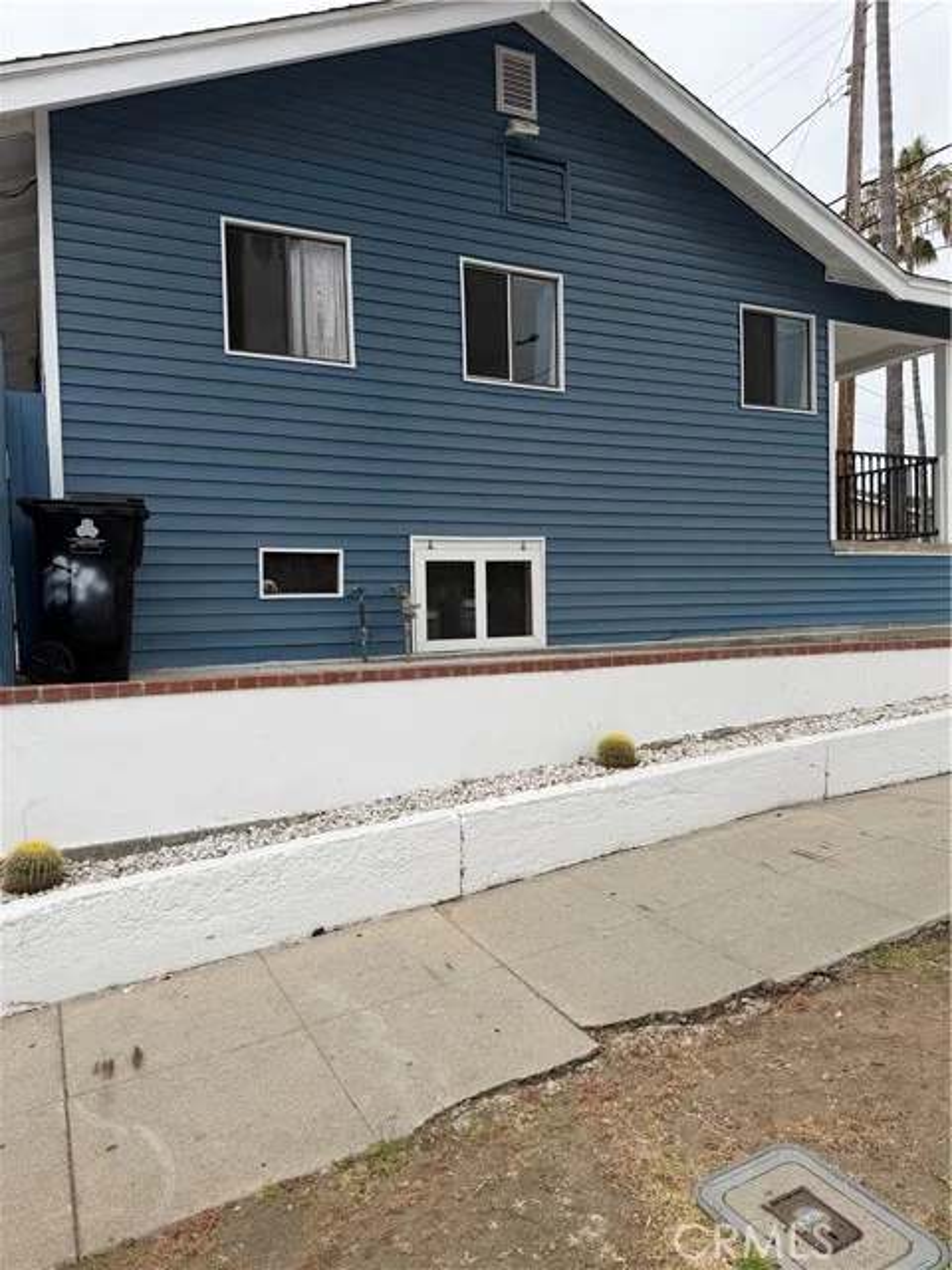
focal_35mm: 24
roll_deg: +2.3
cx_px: 476
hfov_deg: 56.8
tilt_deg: -2.5
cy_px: 635
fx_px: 880
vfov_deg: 71.6
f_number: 1.78
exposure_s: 1/4405
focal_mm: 6.76
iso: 80
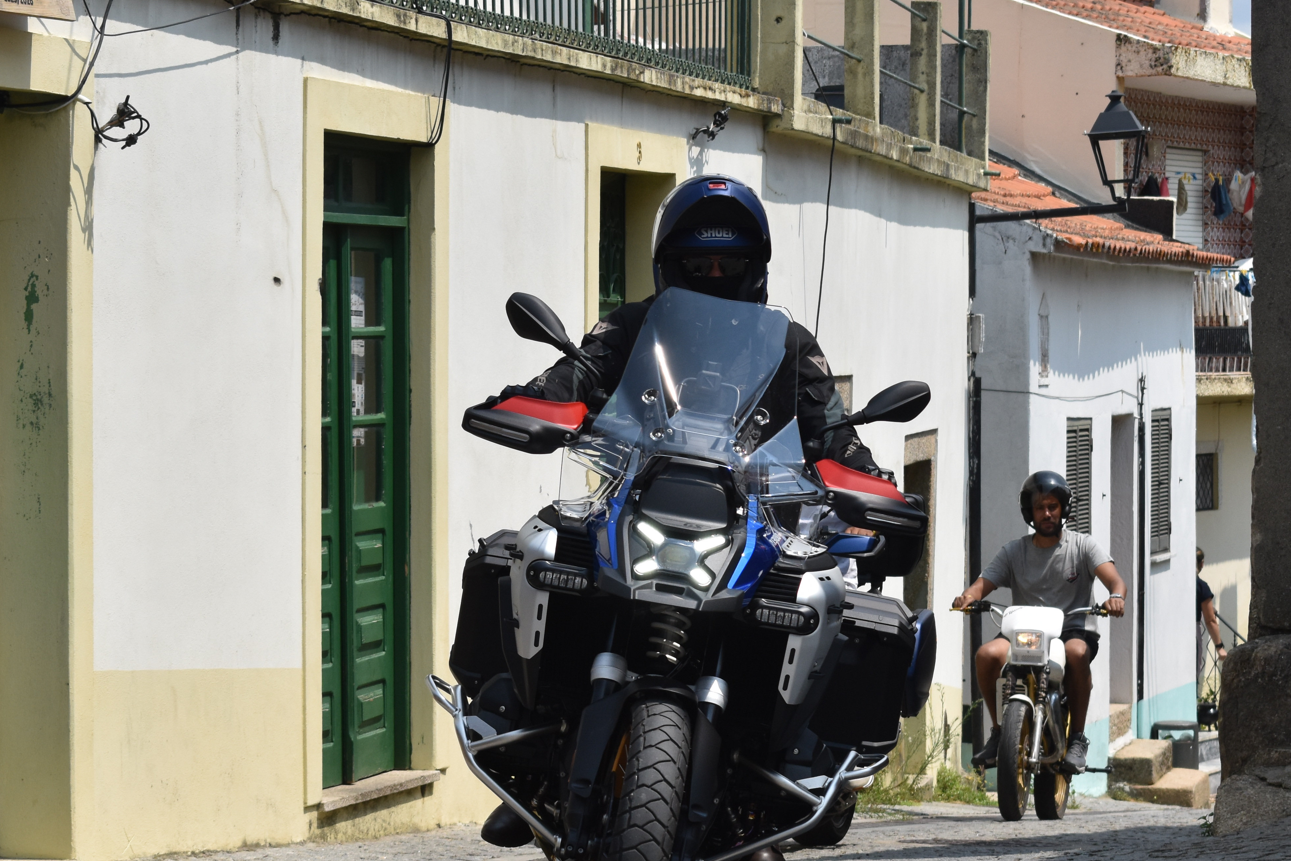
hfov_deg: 16.2
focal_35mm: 127
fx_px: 4546
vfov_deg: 10.8
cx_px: 742
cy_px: 465
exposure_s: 1/1600
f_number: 7.1
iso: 400
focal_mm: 55
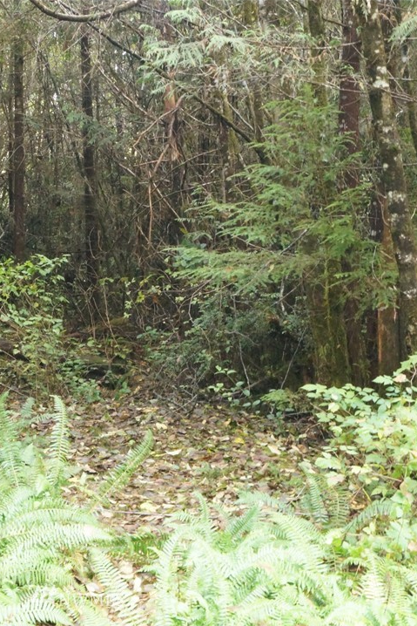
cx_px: 79
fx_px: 1181
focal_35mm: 68
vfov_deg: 29.6
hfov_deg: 19.8
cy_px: 314
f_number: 16
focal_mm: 30
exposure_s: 1/8
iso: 3200
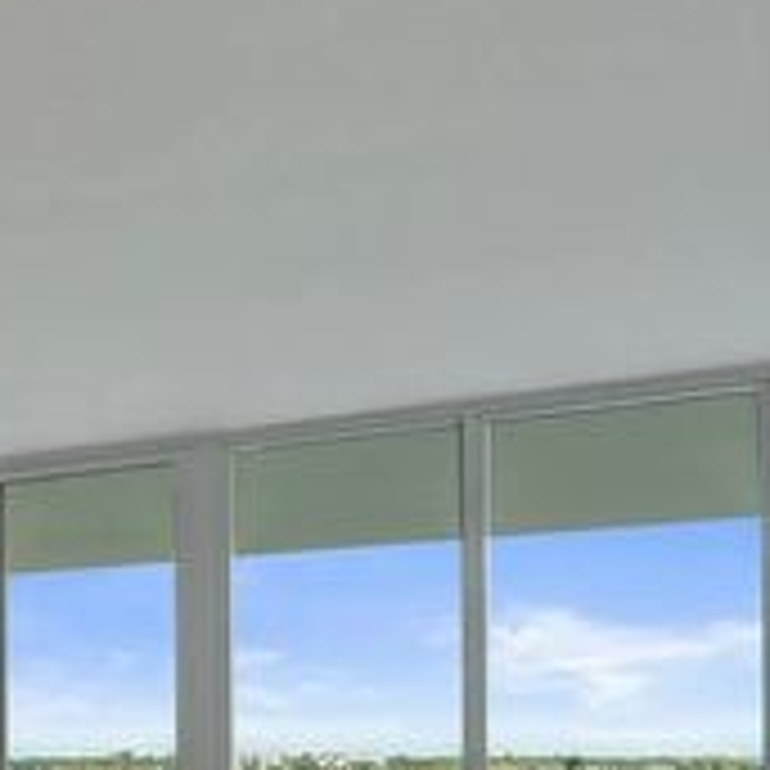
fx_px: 1283
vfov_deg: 31.1
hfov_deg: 28.2
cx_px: -203
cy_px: 754
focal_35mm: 51
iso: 1600
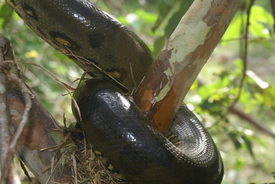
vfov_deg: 16.3
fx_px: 643
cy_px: 94
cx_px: 146
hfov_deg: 24.2
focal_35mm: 84
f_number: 5.6
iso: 400
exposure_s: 1/80
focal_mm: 50
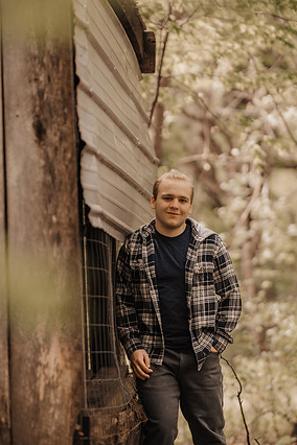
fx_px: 1658
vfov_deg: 15.3
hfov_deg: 10.2
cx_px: 143
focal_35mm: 134
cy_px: 221
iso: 125
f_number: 1.6
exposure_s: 1/640
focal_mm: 85
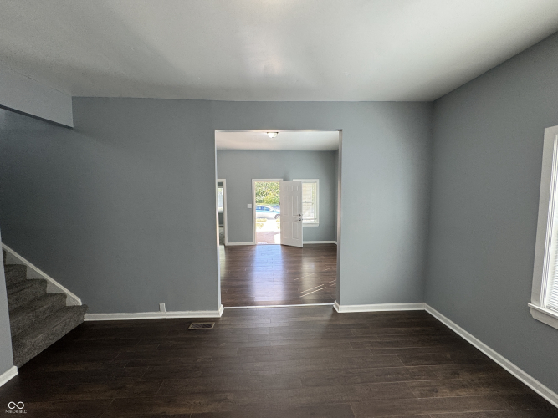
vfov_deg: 85.7
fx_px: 226
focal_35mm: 14
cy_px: 209
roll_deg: +0.6
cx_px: 279
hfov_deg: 102.1
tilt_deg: -4.5
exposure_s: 1/120
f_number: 2.2
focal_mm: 2.22
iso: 125
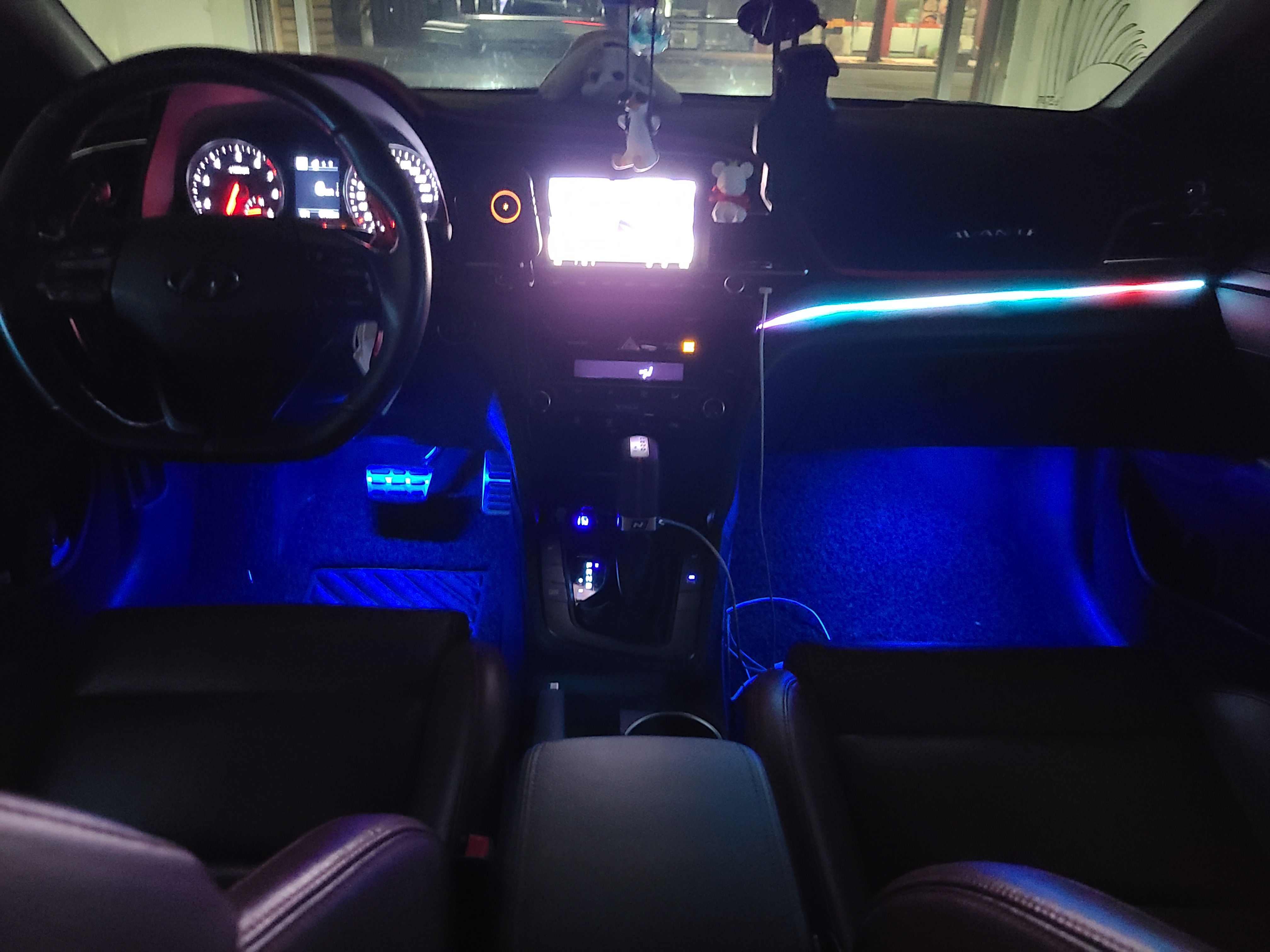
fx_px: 954
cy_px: 476
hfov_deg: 67.3
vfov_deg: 53.1
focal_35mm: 26
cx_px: 635
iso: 1600
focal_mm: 5.4
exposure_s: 1/10
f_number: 1.8
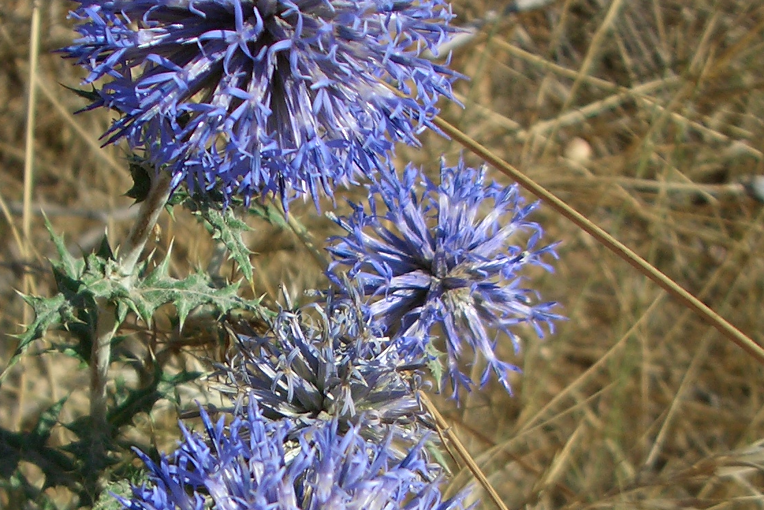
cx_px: 269
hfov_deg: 26.9
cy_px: 431
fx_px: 1592
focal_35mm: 75
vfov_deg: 18.0
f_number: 2.6
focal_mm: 5.8
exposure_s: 1/1000
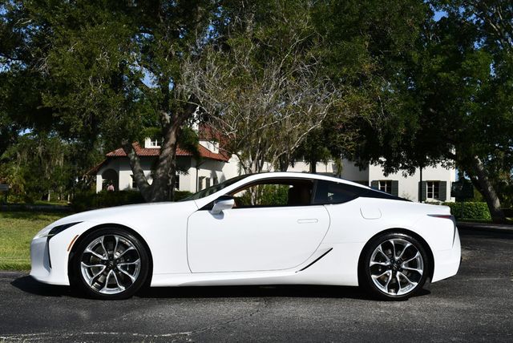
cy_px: 172
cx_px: 256
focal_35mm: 44
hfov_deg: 44.5
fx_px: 628
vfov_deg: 30.6
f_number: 9
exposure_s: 1/320
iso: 100
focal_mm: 22
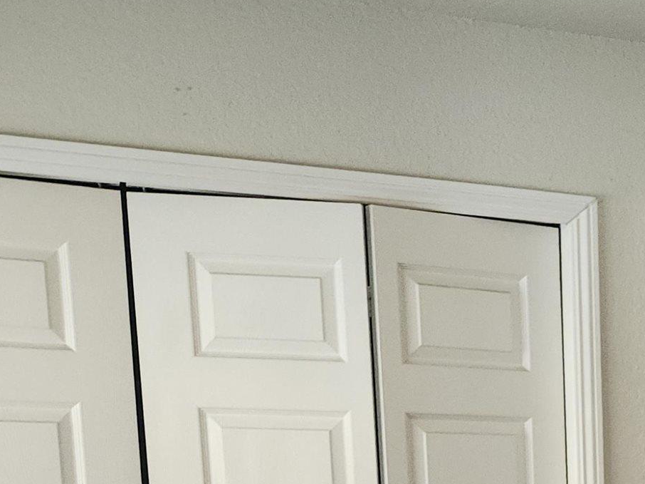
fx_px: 1453
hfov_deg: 21.6
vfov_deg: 16.9
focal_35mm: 78
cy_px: 757
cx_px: 925
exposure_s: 1/40
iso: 320
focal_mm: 5.54
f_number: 1.8
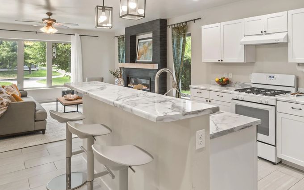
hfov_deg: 69.5
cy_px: 67
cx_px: 186
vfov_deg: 47.1
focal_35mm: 26
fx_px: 216
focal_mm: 17
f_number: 7.1
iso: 160
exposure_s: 1/2.5
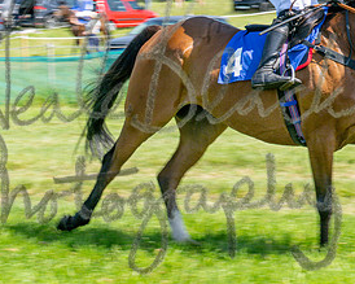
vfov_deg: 9.5
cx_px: 222
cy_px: 48
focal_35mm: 162
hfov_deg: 11.9
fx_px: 1701
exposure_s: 1/160
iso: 200
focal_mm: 70
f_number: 18
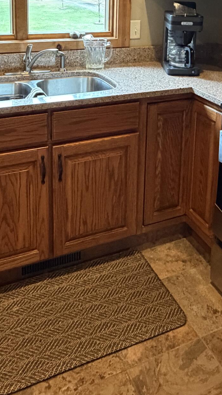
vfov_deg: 49.1
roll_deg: -1.6
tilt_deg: -9.6
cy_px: 51
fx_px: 387
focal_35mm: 37
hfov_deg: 31.9
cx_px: 130
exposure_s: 1/60
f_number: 2.2
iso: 800
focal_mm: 2.22
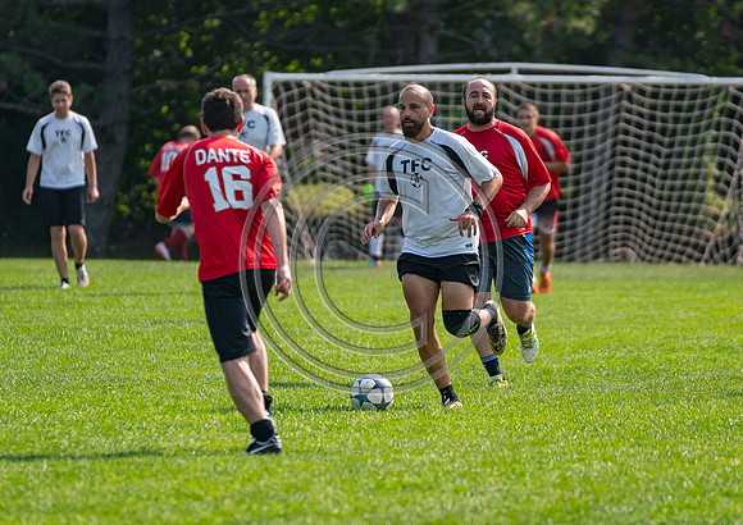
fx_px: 8877
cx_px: 497
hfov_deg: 4.8
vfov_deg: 3.4
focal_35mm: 422
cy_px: 266
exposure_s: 1/4000
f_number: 2.8
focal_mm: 200
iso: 400
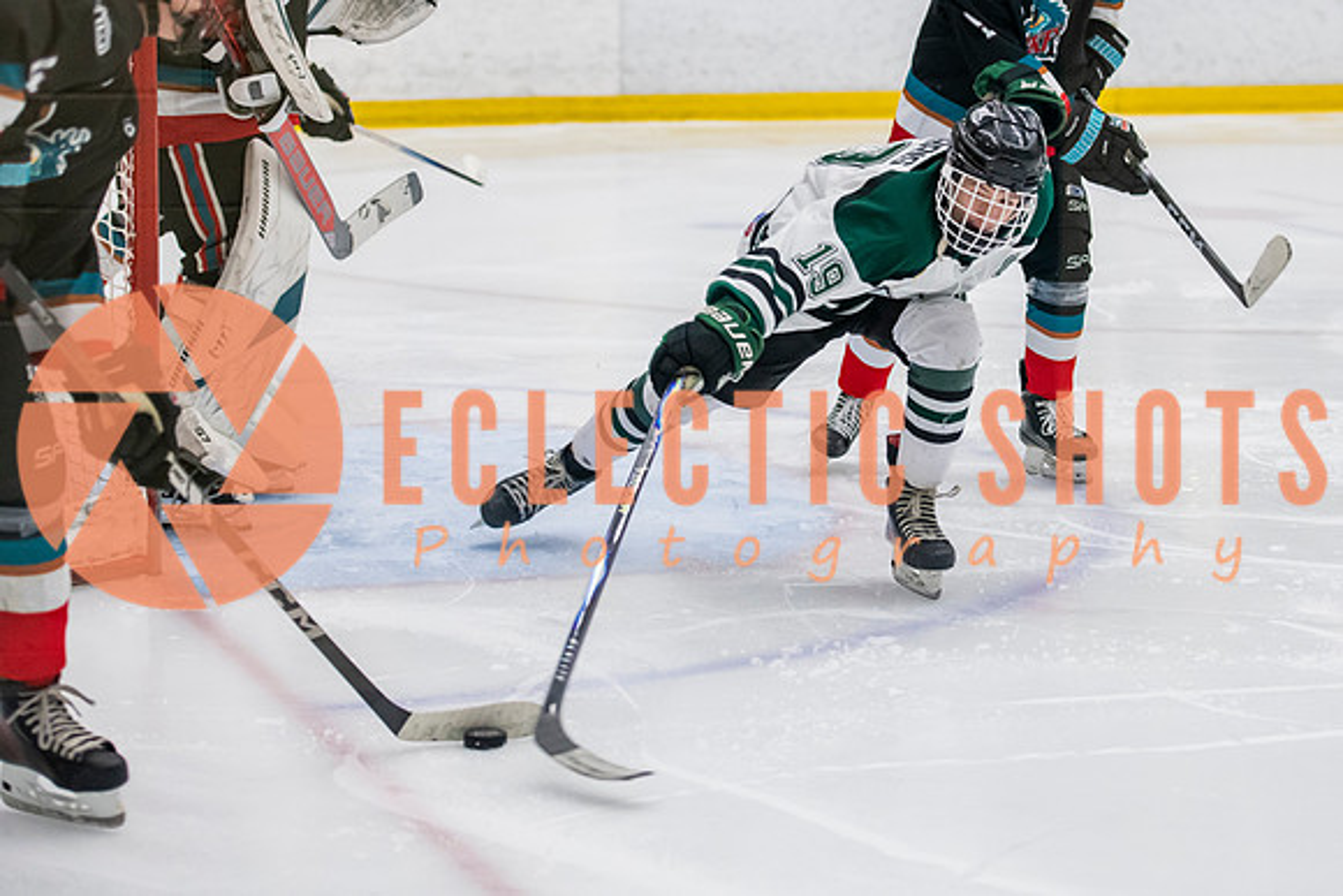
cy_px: 296
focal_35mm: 115
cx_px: 831
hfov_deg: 17.8
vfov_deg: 11.9
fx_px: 4279
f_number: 3.2
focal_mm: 78
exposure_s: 1/640
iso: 2000
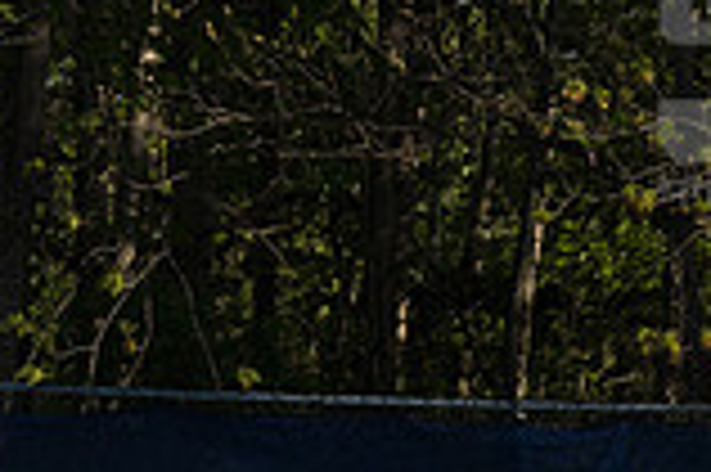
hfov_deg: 1.9
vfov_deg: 1.2
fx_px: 21722
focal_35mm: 1101
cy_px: 661
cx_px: 158
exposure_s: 1/1600
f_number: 5.6
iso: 250
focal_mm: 200
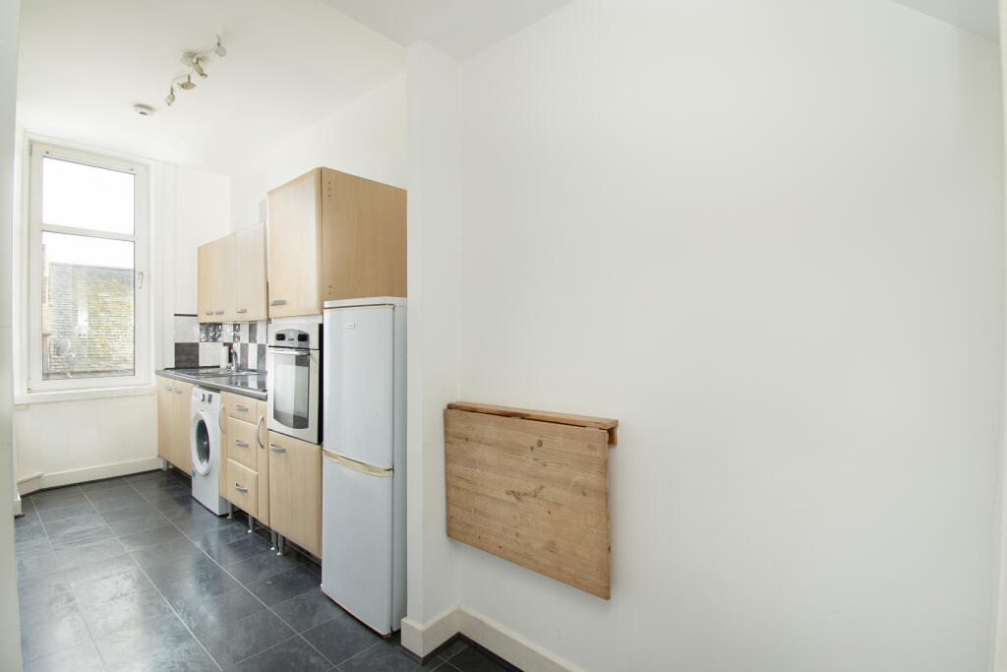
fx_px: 420
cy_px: 336
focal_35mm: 15
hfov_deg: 100.4
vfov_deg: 77.3
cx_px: 504
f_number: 9
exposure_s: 1/5
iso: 320
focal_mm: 10
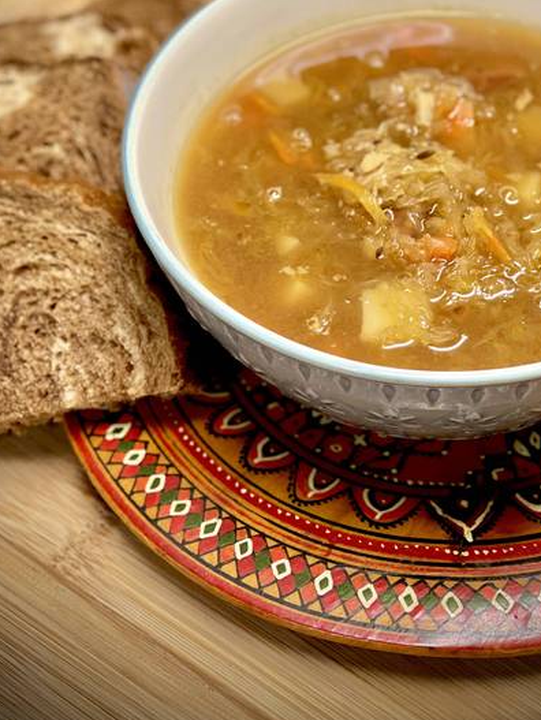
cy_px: 236
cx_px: 325
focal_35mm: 89
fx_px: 1852
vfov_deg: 21.9
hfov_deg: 16.6
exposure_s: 1/40
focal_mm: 7.5
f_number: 2.2
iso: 160
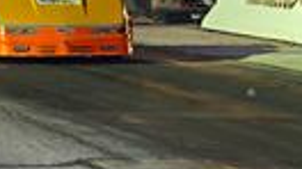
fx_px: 3337
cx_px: 407
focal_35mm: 417
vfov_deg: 2.9
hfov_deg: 5.2
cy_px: -43
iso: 640
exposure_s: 1/250
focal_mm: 70
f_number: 2.8
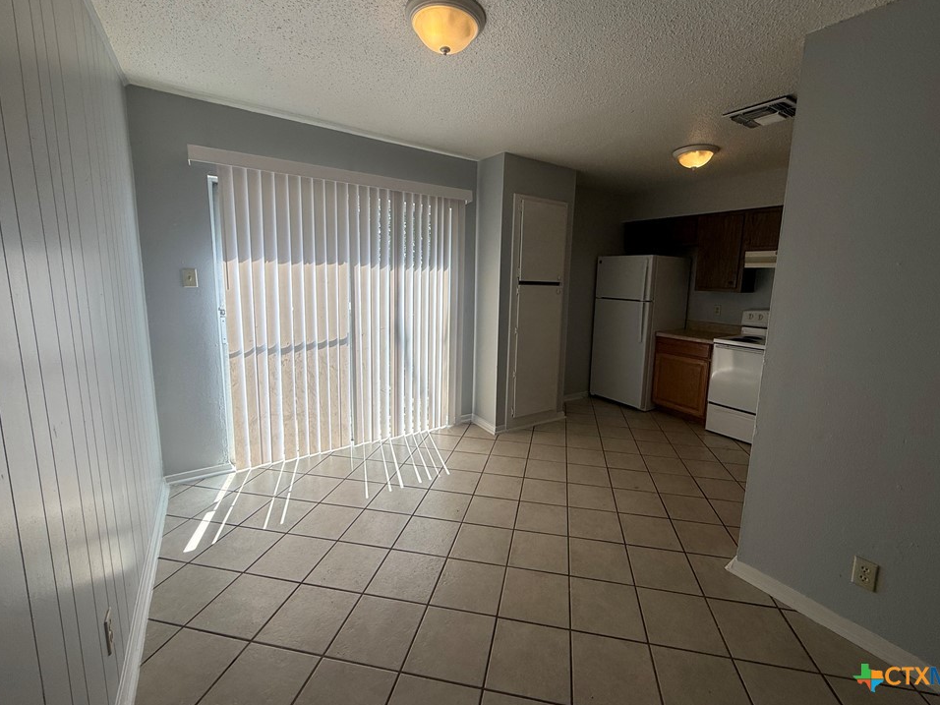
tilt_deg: -8.5
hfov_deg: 98.1
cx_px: 494
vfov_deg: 81.7
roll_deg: -2.3
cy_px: 334
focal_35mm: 15
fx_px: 407
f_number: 2.2
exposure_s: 1/403
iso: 50
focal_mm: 2.22
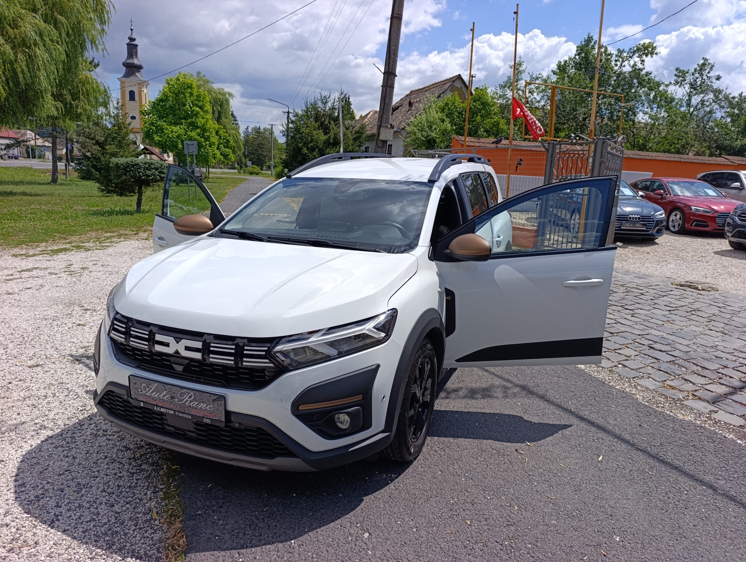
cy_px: 281
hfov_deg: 73.8
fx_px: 496
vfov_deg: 59.0
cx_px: 373
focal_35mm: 23
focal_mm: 6.14
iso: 50
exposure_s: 1/1280
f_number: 1.6
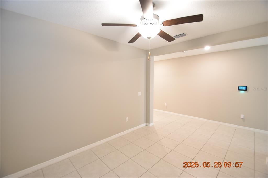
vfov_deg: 77.3
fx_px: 112
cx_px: 134
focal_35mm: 15
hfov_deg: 100.4
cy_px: 89
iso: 800
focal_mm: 10
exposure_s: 1/20
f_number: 3.5
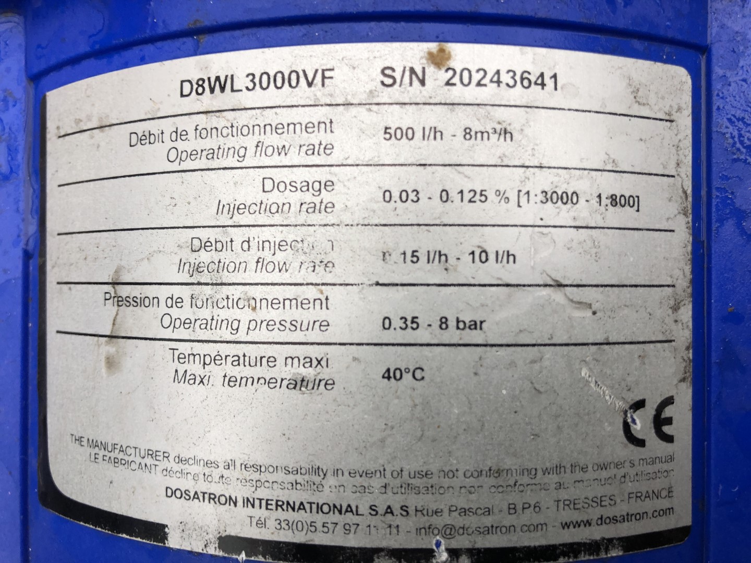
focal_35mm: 28
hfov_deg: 63.4
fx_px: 607
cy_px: 282
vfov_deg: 49.7
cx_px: 376
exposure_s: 1/120
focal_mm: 4
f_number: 1.8
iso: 40
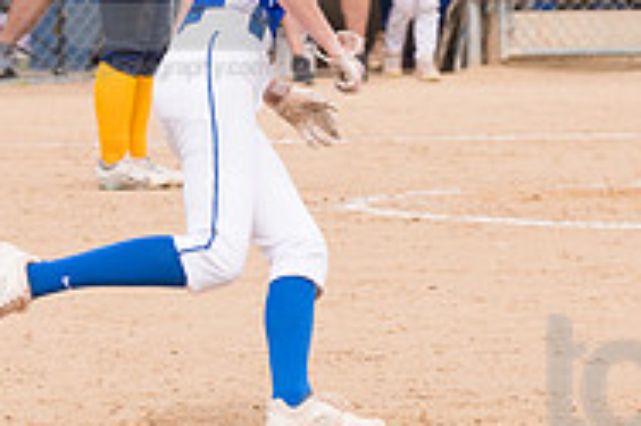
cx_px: 167
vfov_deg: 2.0
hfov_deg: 3.0
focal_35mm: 694
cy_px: -41
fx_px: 12346
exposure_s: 1/1600
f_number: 5.6
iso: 320
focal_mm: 150
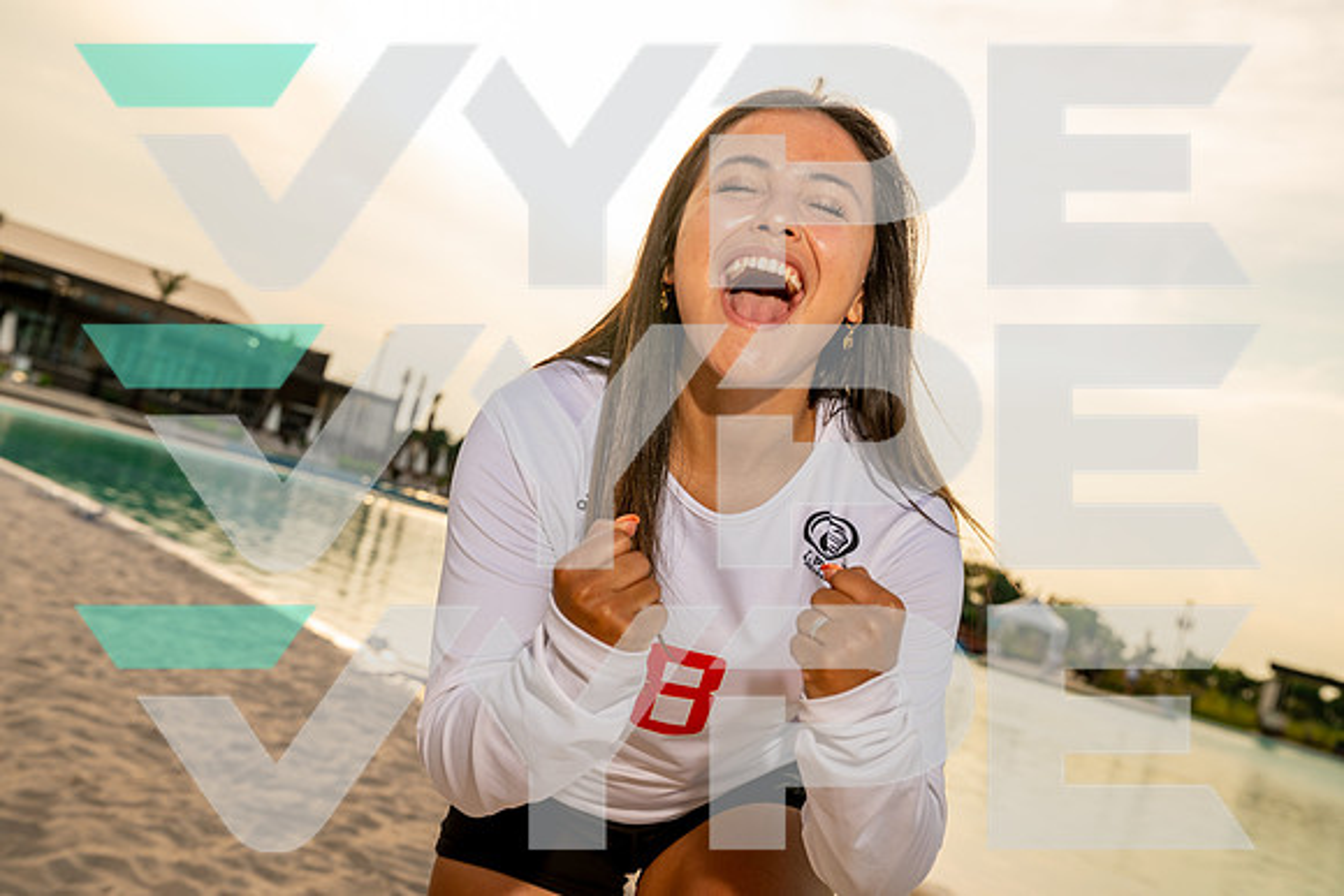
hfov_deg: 42.7
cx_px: 672
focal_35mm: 46
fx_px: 1718
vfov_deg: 29.3
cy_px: 448
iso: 100
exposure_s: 1/200
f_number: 5.6
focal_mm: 46
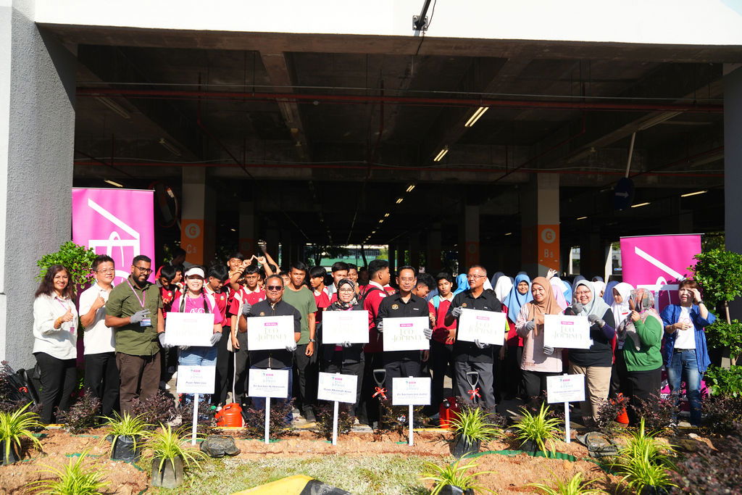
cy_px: 248
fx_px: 598
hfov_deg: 63.7
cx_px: 371
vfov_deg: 45.0
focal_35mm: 29
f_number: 2.8
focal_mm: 29
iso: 250
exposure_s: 1/5000
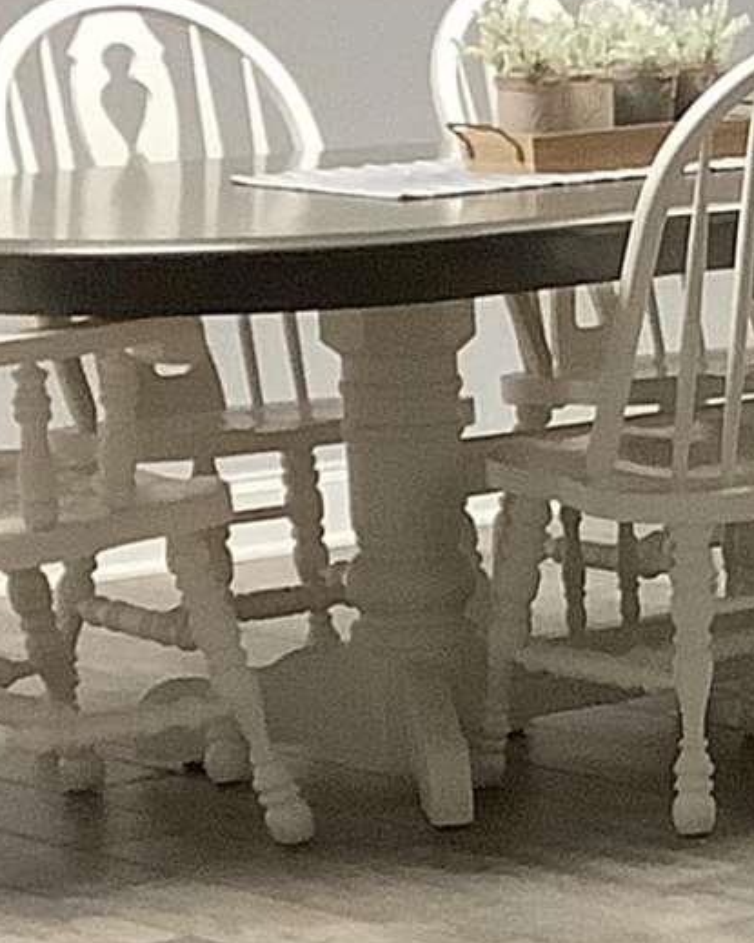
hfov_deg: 8.0
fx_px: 4995
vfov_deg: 10.8
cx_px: 1793
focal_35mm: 179
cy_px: 558
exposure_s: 1/40
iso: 400
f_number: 2.4
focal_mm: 3.3
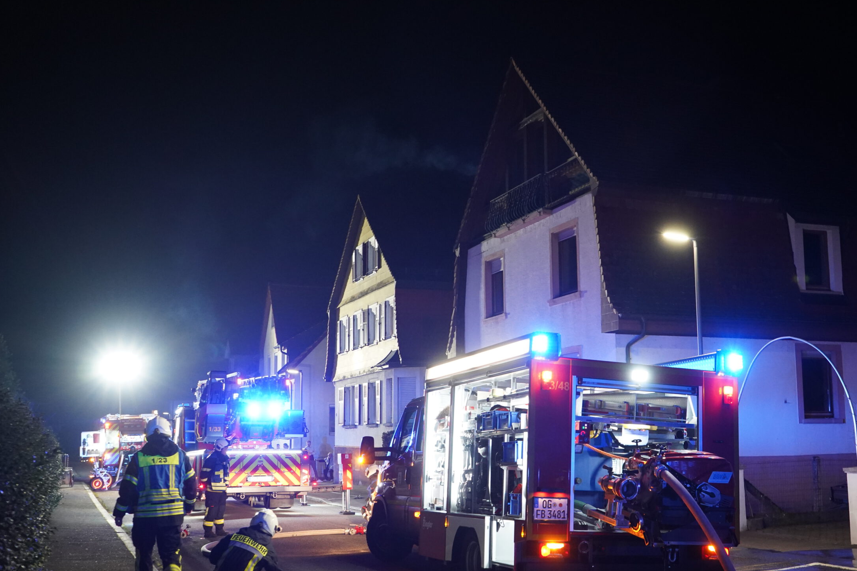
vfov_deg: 33.4
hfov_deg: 48.3
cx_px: 486
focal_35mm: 40
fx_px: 952
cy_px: 306
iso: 5000
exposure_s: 1/50
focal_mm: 34
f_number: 5
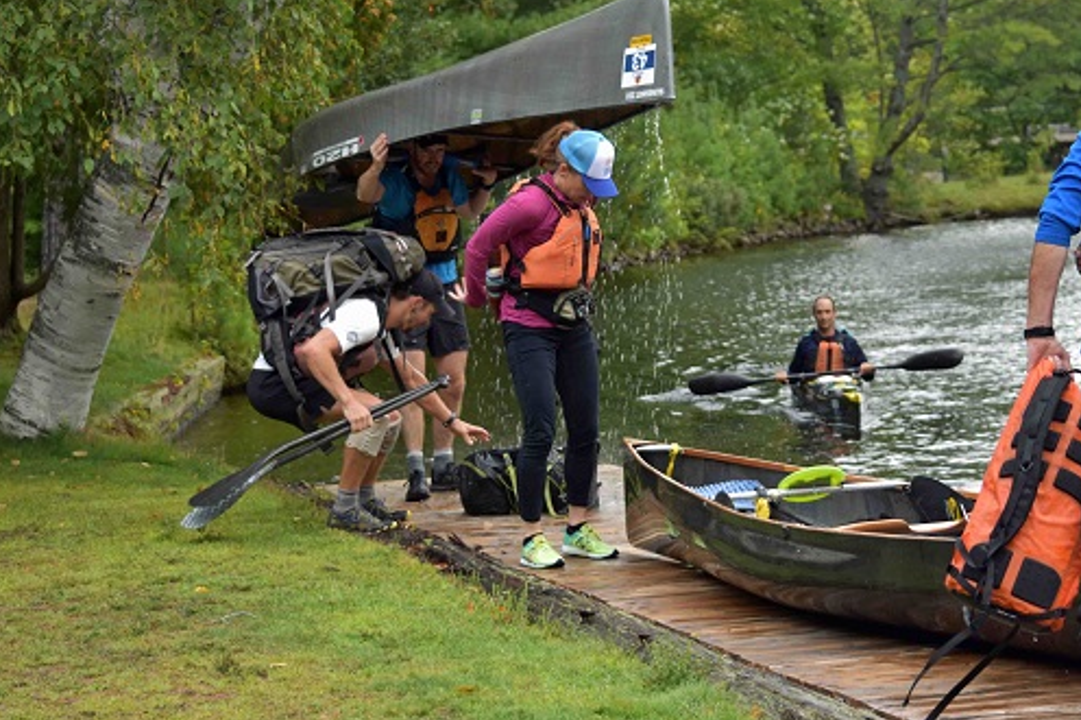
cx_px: 690
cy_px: 413
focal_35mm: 118
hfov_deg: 17.4
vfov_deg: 11.6
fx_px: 3532
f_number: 4.5
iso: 200
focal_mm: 55
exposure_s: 1/160
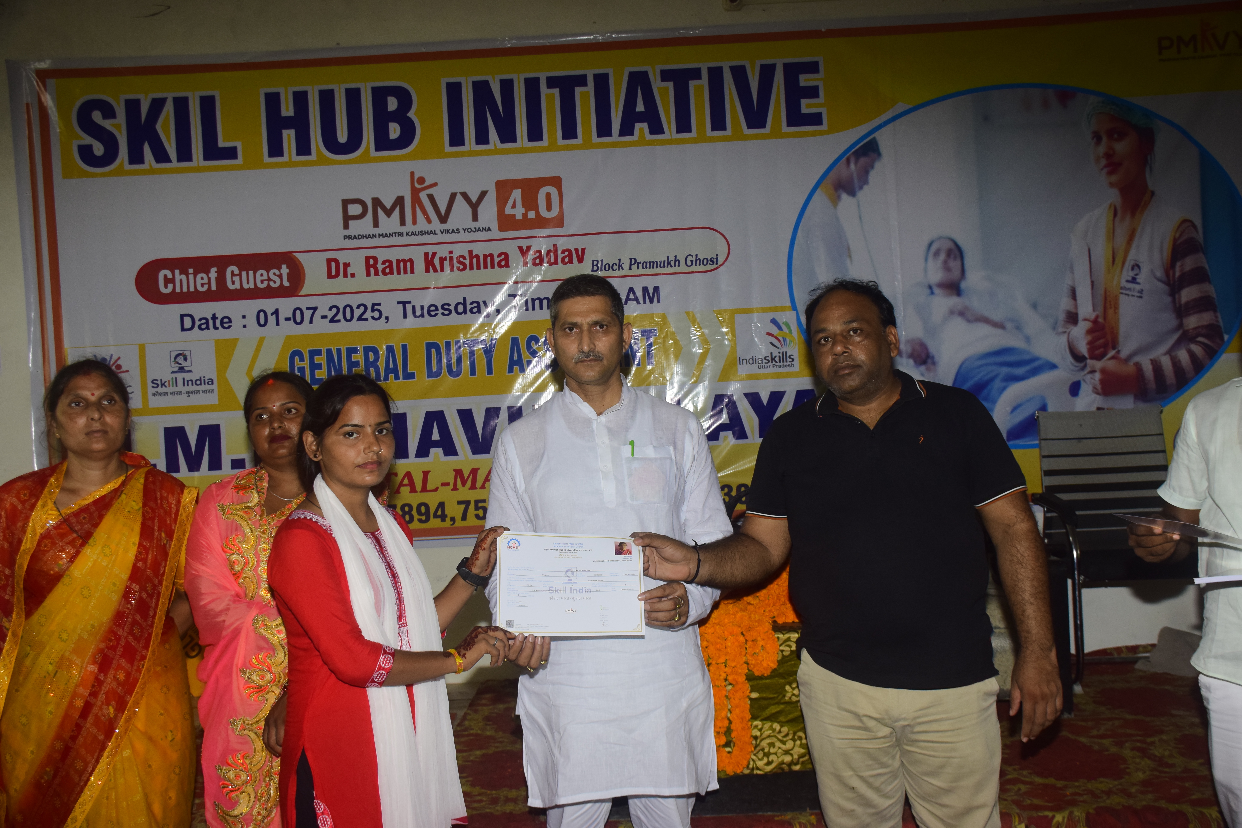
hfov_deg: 53.1
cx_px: 621
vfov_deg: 36.9
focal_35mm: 36
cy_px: 414
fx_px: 1242
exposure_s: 1/160
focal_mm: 24
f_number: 5.6
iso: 500
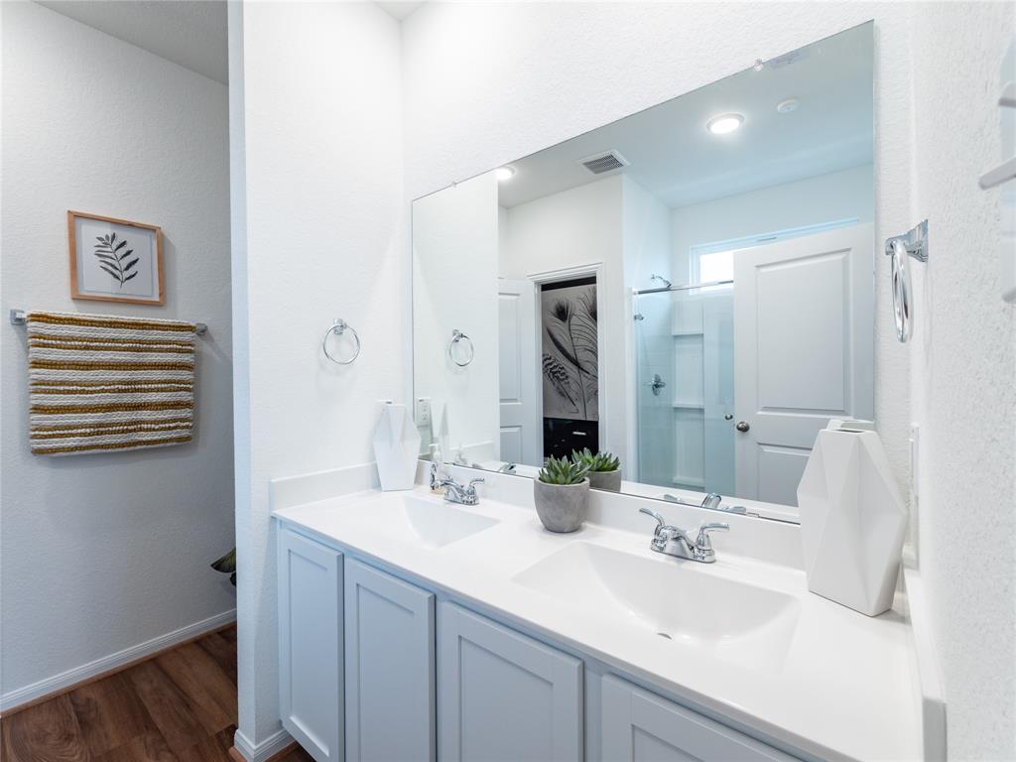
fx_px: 470
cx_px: 508
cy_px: 381
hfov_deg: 94.5
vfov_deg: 78.1
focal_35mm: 16
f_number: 8
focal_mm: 8
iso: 200
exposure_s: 1/8
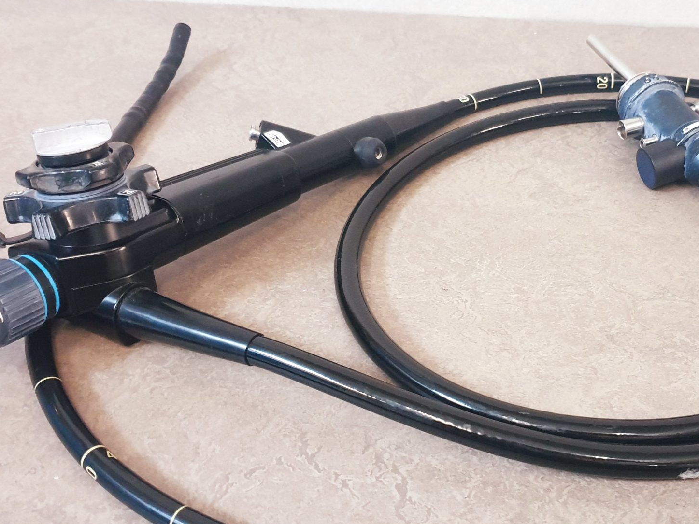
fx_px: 929
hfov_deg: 40.5
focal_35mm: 46
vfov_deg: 31.5
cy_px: 298
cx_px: 494
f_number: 1.5
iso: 320
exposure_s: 1/50
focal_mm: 4.3
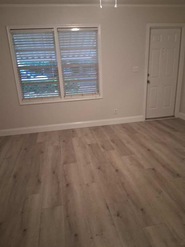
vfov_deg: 67.3
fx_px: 185
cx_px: 92
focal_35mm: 26
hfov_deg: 53.1
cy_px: 124
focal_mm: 3.98
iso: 500
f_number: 1.8
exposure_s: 1/30
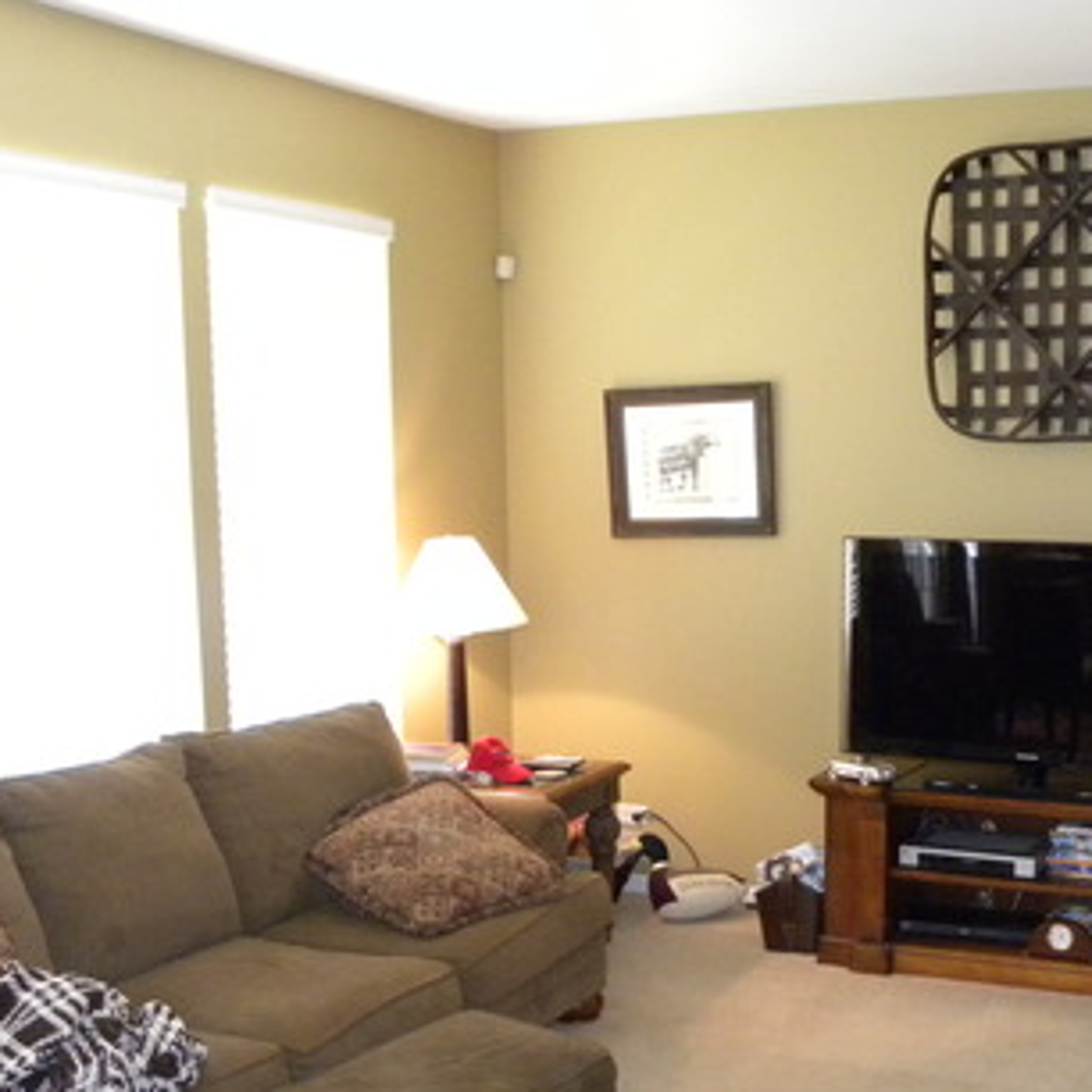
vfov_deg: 34.7
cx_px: 724
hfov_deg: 35.0
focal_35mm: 48
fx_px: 1713
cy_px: 799
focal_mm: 4.6
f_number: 2.8
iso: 400
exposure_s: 1/32.3
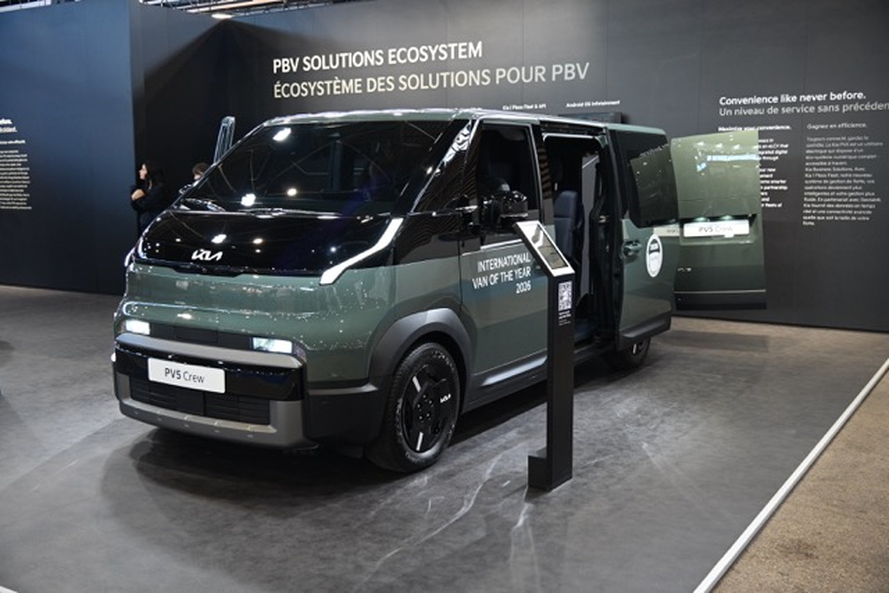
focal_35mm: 35
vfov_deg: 37.9
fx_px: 864
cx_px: 444
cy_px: 296
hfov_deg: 54.4
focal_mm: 35
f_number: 4.5
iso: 2000
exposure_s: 1/125
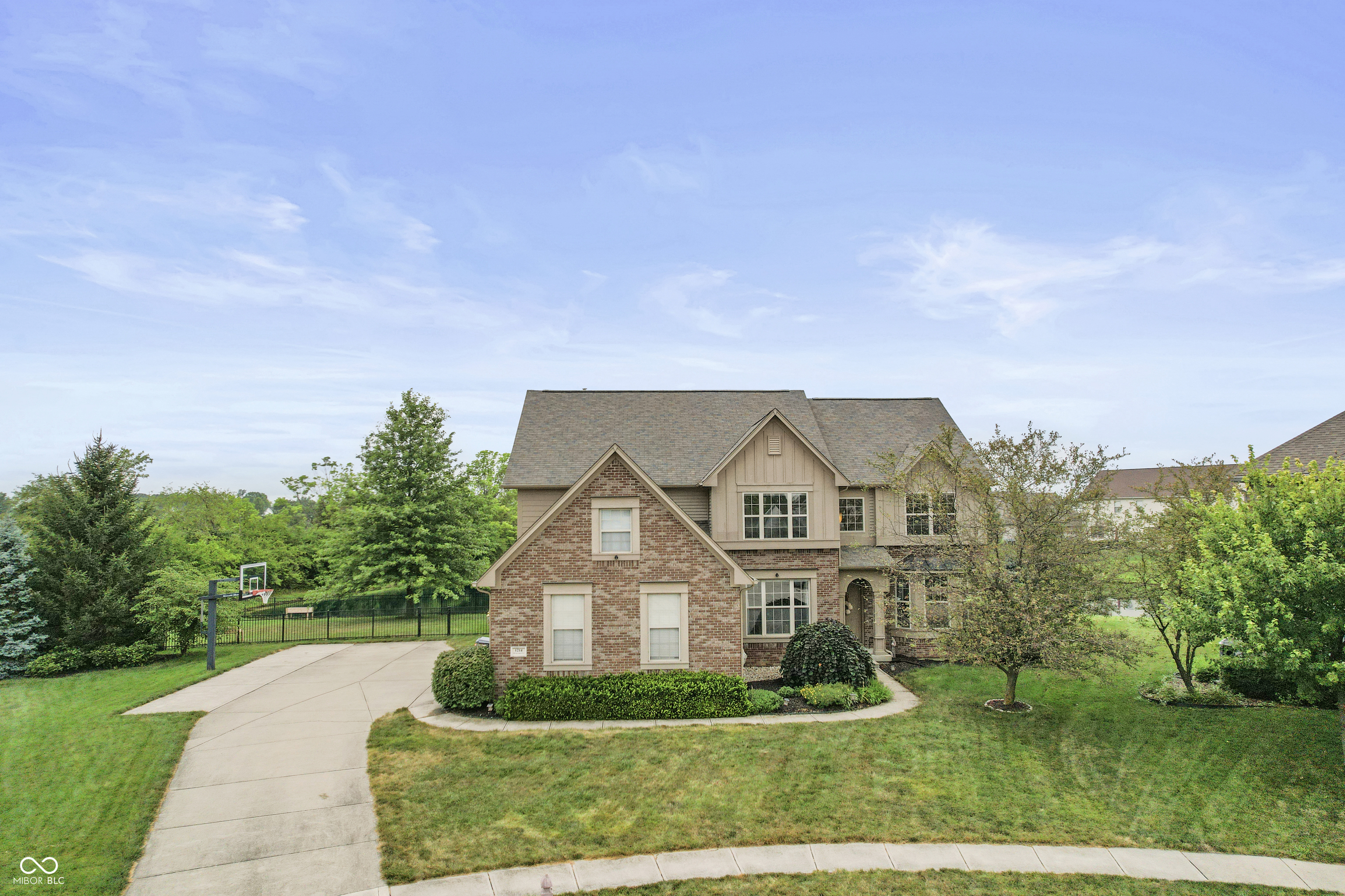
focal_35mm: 22
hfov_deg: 78.6
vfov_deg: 57.2
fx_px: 822
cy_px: 448
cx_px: 672
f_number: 2.8
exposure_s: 1/2500
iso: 100
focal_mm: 8.38
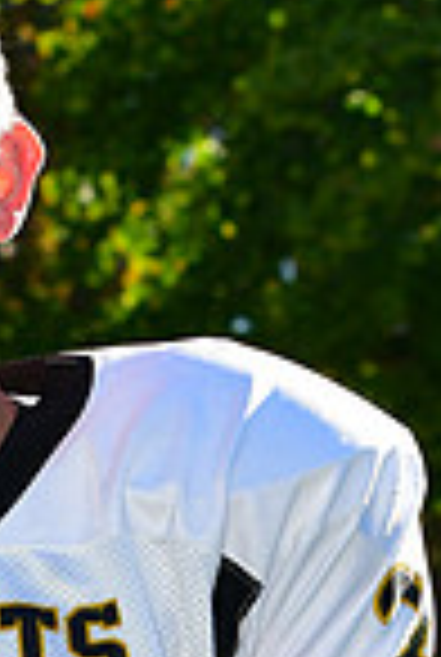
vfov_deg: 4.9
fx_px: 7607
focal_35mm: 416
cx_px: -115
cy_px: 1017
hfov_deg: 3.3
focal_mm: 70
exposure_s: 1/640
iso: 400
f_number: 6.3
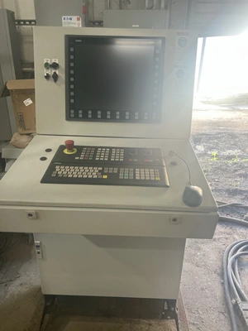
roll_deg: -1.6
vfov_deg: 67.3
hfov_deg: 53.1
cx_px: 124
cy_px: 166
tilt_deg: -21.8
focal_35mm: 26
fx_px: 248
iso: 80
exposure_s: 1/120
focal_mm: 5.7
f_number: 1.5
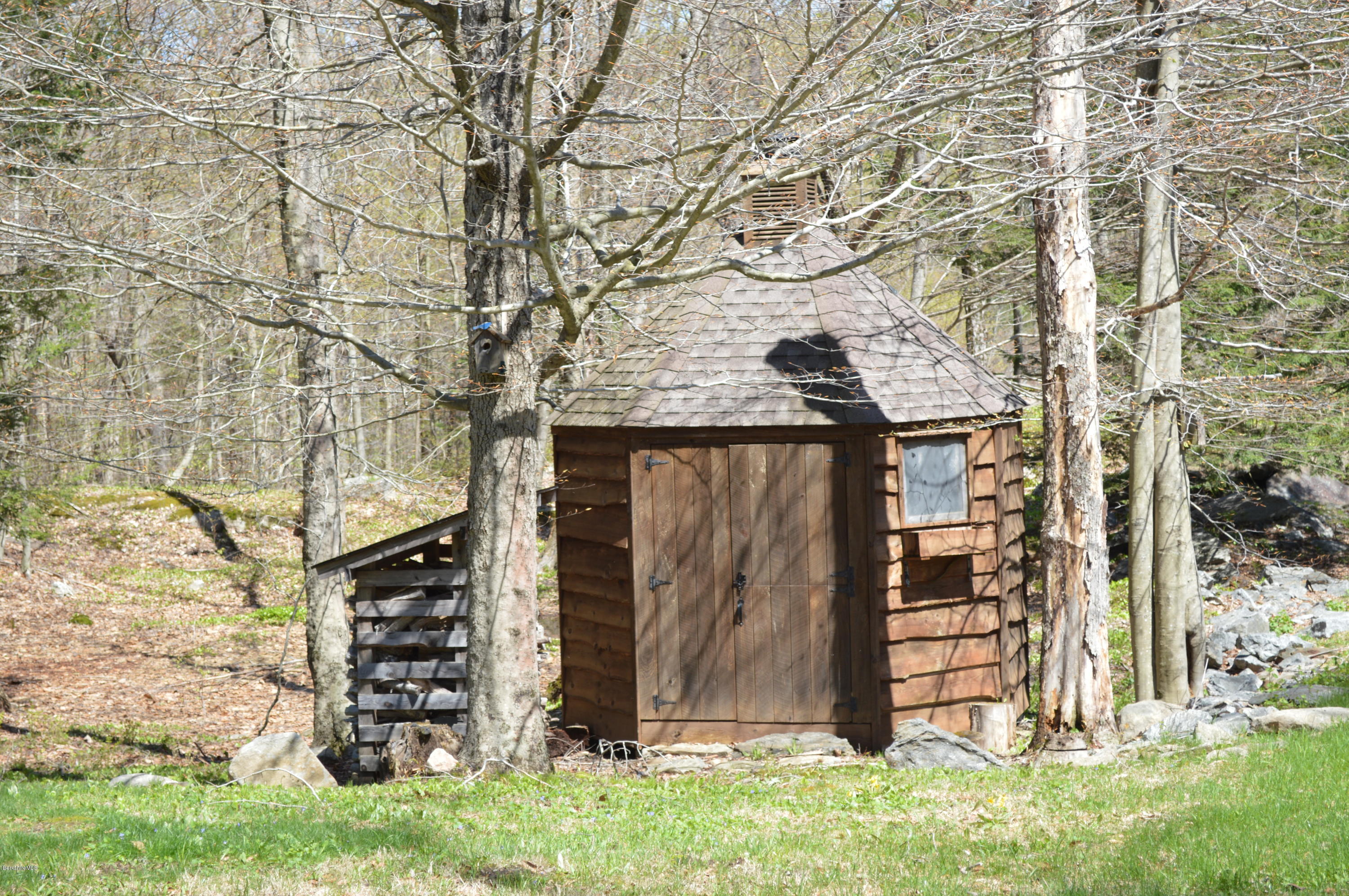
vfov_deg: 20.1
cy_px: 448
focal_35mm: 68
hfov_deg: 29.9
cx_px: 674
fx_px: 2527
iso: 100
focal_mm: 45
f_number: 5.6
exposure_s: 1/125
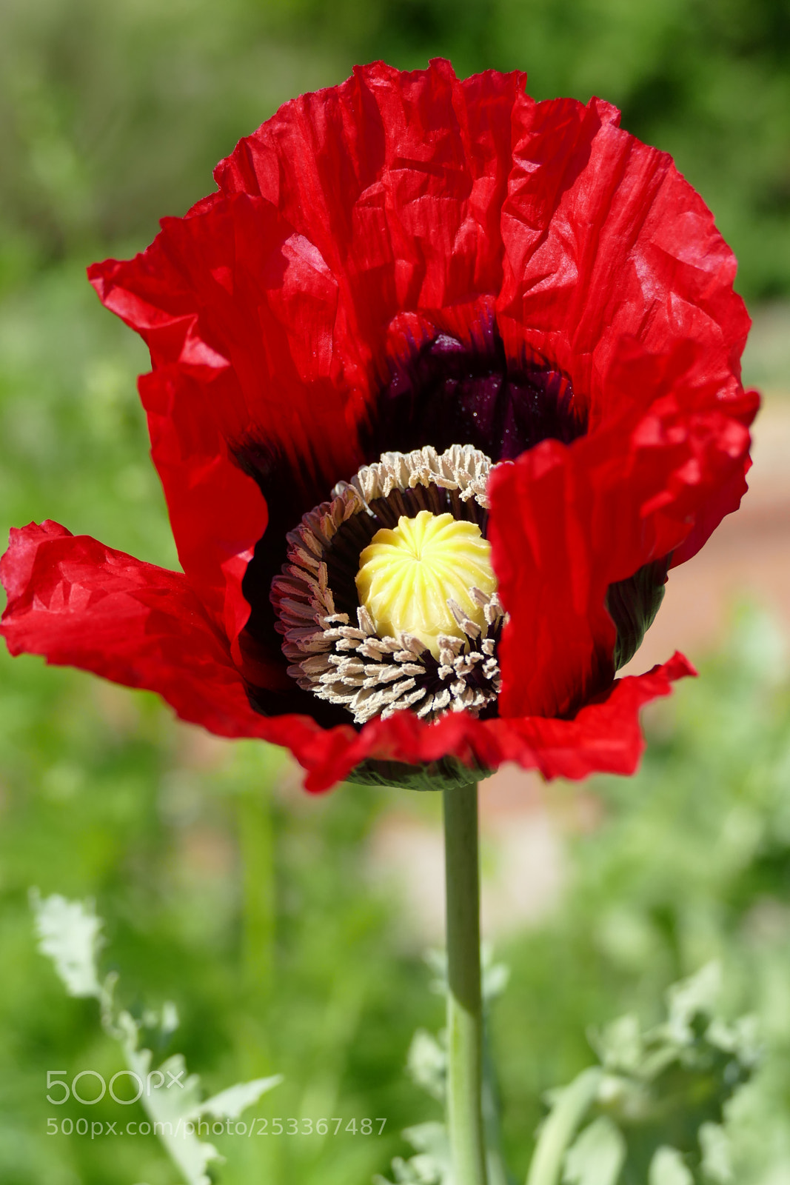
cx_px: 395
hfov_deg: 15.2
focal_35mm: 90
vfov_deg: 22.6
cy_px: 592
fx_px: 2962
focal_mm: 32.65
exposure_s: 1/1000
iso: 160
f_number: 3.8
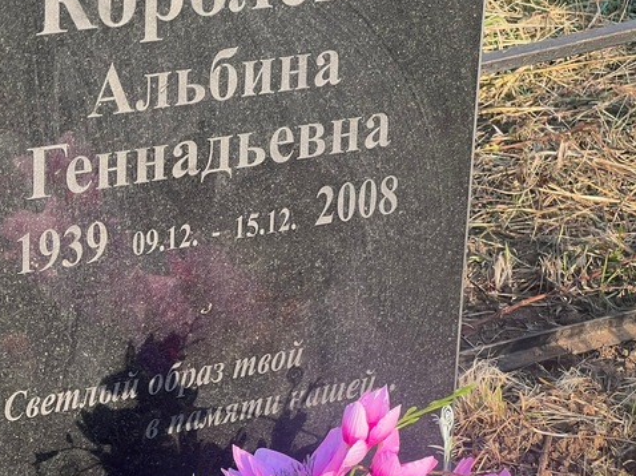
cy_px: 207
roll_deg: +2.2
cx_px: 169
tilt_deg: -20.6
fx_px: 2369
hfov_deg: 15.2
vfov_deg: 11.5
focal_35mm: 129
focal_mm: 9
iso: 32
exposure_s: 1/99
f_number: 2.8
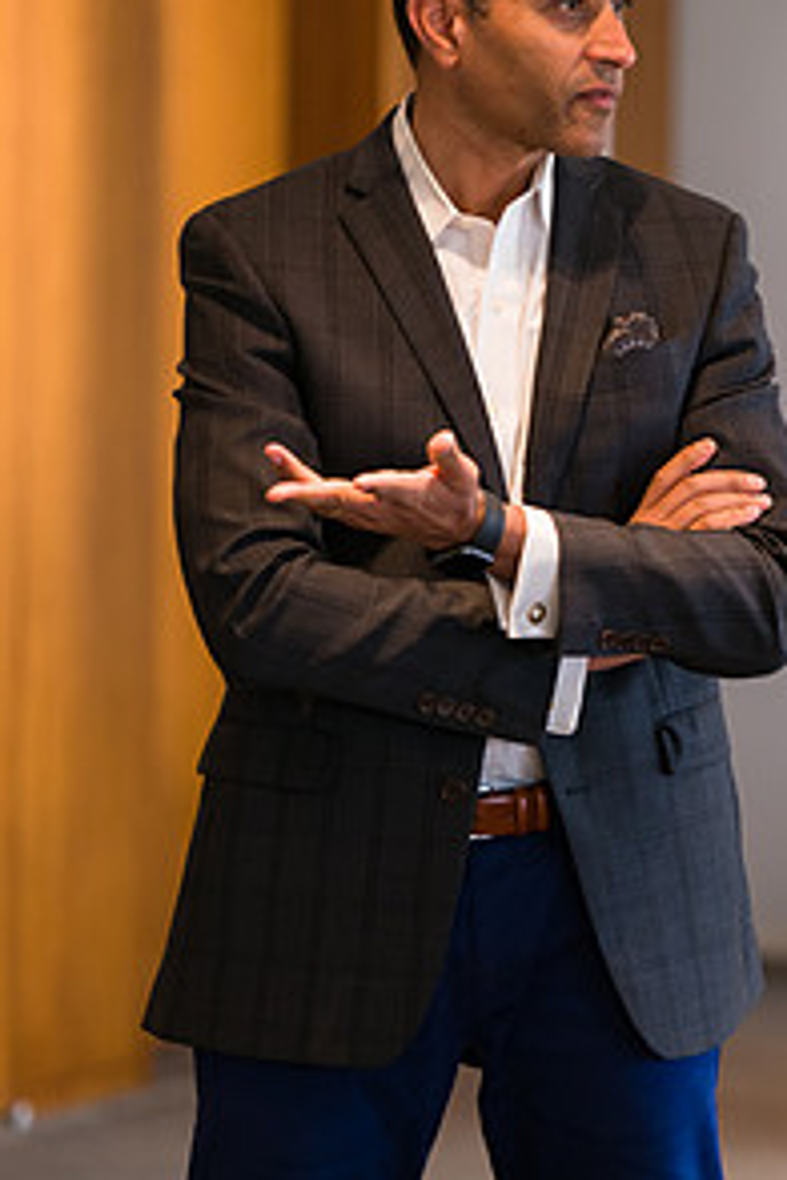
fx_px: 8099
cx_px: 875
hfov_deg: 5.5
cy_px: 419
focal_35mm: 247
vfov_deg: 8.3
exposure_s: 1/200
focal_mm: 125
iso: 400
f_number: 3.2
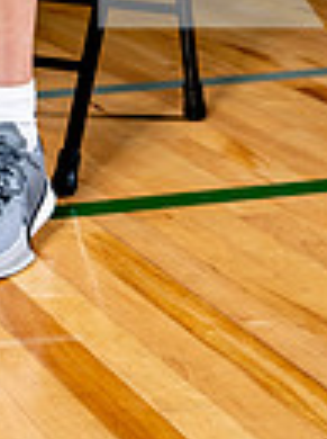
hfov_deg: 10.6
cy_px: -311
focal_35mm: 130
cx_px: -285
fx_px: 1643
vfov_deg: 13.8
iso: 250
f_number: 5.6
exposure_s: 1/125
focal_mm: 26
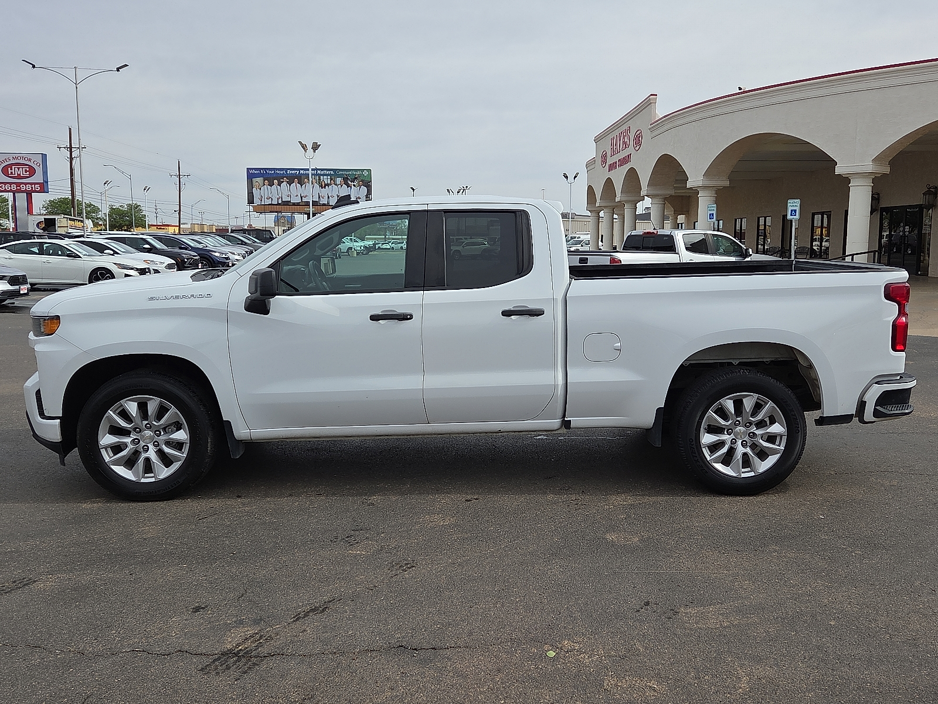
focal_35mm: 32
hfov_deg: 56.8
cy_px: 352
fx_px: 867
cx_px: 469
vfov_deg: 44.2
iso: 76
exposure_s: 1/10000
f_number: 1.8
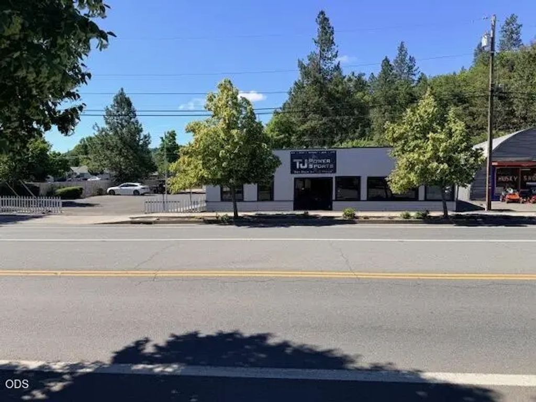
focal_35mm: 24
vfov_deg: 56.8
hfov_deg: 71.6
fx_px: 372
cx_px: 268
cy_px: 201
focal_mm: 6.76
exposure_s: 1/3145
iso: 80
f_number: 1.78
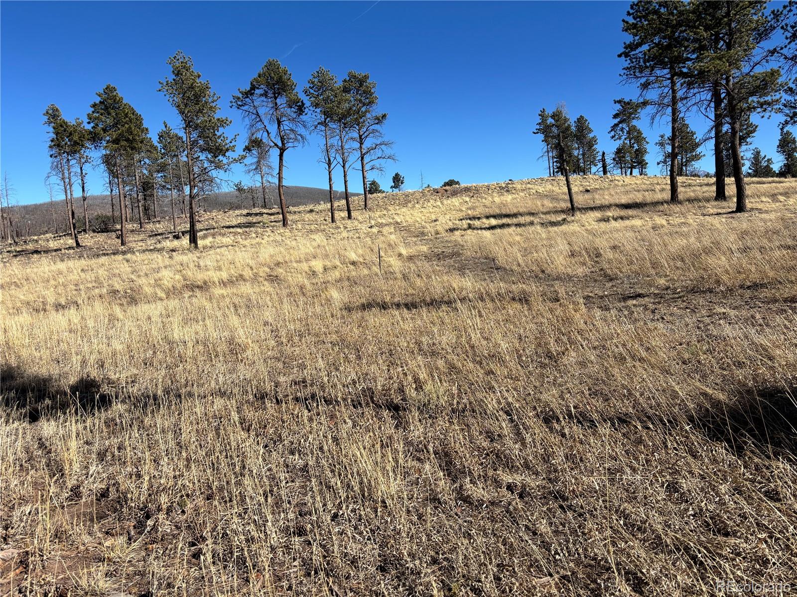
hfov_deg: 67.3
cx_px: 398
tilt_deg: -6.9
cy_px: 298
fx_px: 599
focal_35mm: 26
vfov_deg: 53.1
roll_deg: +3.1
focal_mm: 5.96
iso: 50
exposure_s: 1/3650
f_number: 1.6
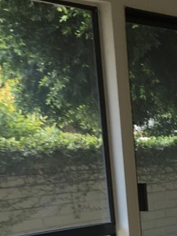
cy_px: 349
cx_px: 257
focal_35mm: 98
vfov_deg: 18.0
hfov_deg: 14.2
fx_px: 669
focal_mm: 4.15
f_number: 2.2
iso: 25
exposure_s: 1/40
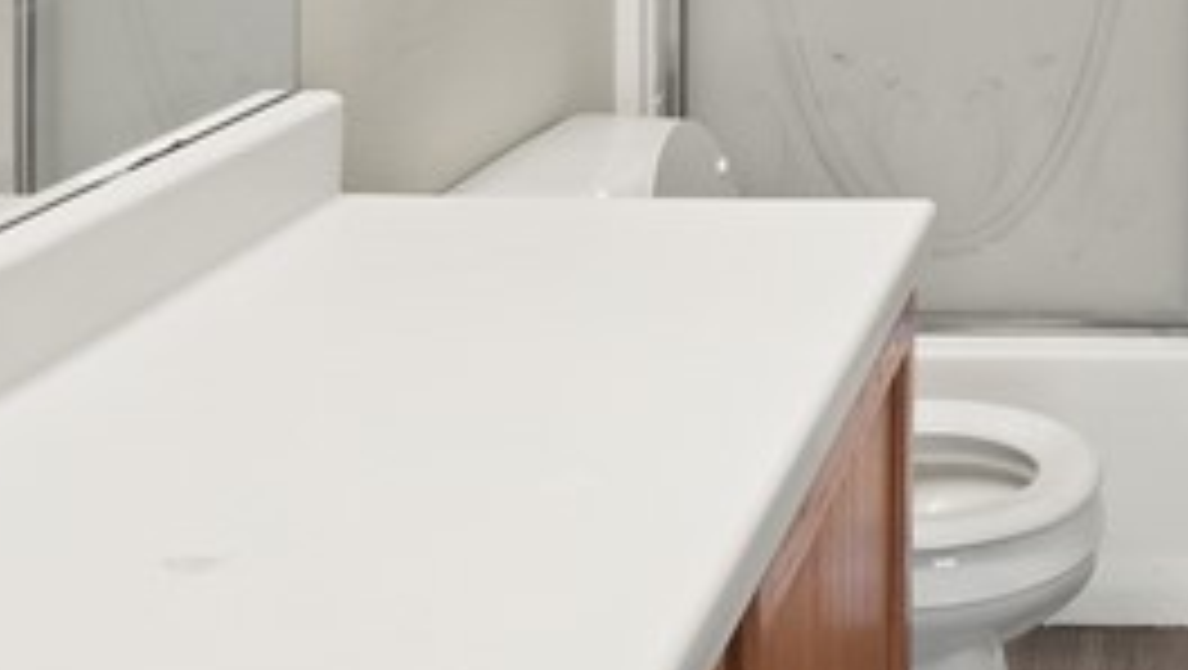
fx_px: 1833
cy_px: -333
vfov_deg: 18.4
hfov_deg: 31.9
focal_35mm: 58
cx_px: 1292
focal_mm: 9
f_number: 7.1
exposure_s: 1/8
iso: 640
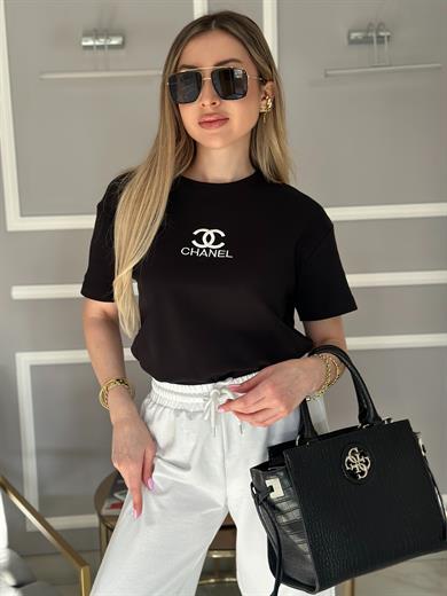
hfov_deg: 30.3
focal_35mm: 48
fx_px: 826
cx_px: 224
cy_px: 298
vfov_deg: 39.7
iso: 125
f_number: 1.78
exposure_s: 1/163
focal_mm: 6.86
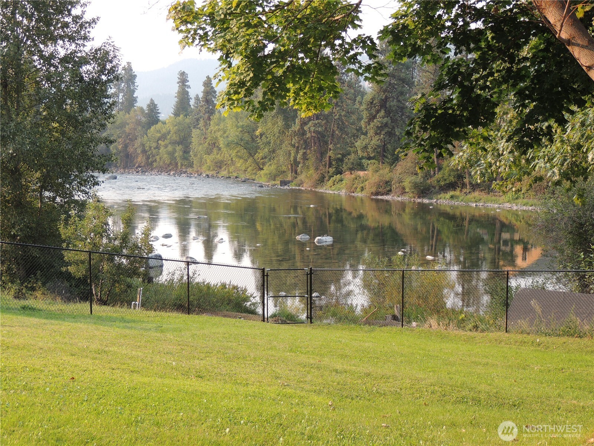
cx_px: 297
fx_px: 944
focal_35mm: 55
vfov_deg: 26.6
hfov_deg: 34.9
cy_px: 223
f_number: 3.7
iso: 100
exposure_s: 1/160
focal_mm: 9.8
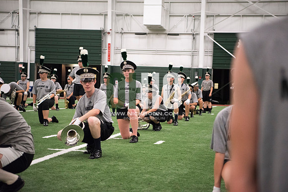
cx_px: 144
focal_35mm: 70
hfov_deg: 28.8
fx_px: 560
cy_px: 96
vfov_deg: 19.5
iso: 3200
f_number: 3.2
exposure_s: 1/320
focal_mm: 70
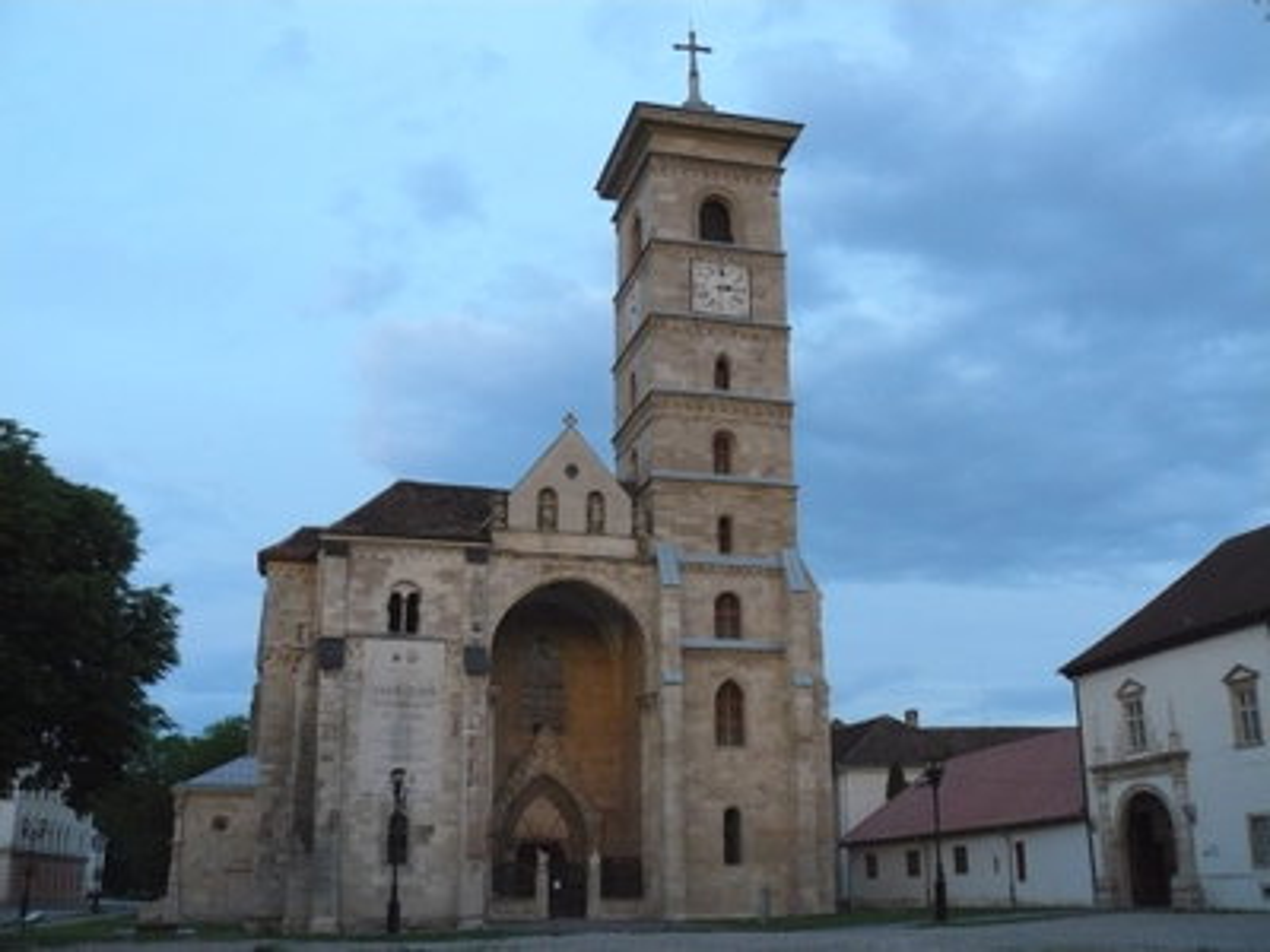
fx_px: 1321
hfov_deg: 51.4
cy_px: 476
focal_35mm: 36
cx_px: 635
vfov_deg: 39.7
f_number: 3.2
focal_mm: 6
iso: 400
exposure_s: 1/125
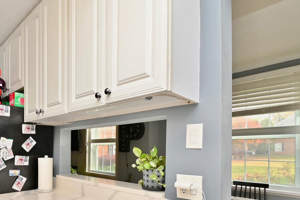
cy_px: 141
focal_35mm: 23
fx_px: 192
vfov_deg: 53.4
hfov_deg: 73.1
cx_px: 93
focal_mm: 10
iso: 200
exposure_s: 1/80
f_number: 7.1
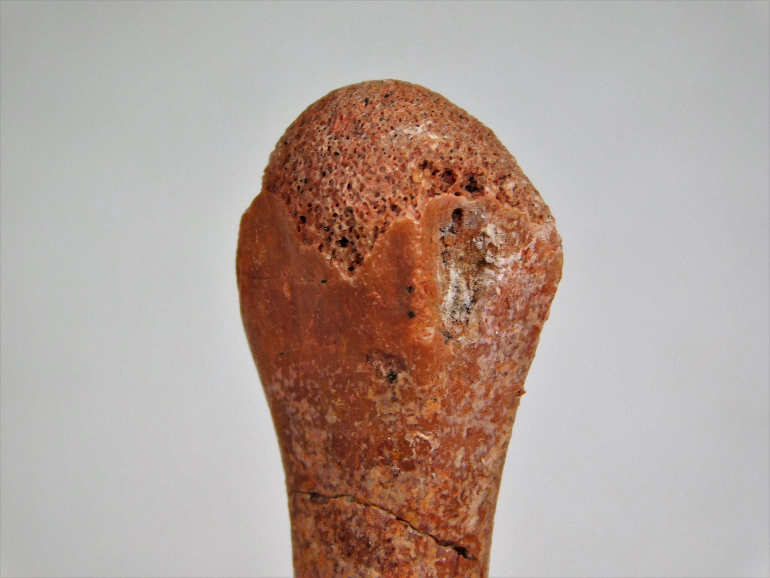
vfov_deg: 6.4
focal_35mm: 232
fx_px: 5161
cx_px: 385
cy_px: 289
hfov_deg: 8.5
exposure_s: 1/200
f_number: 5.6
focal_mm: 41.3
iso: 125
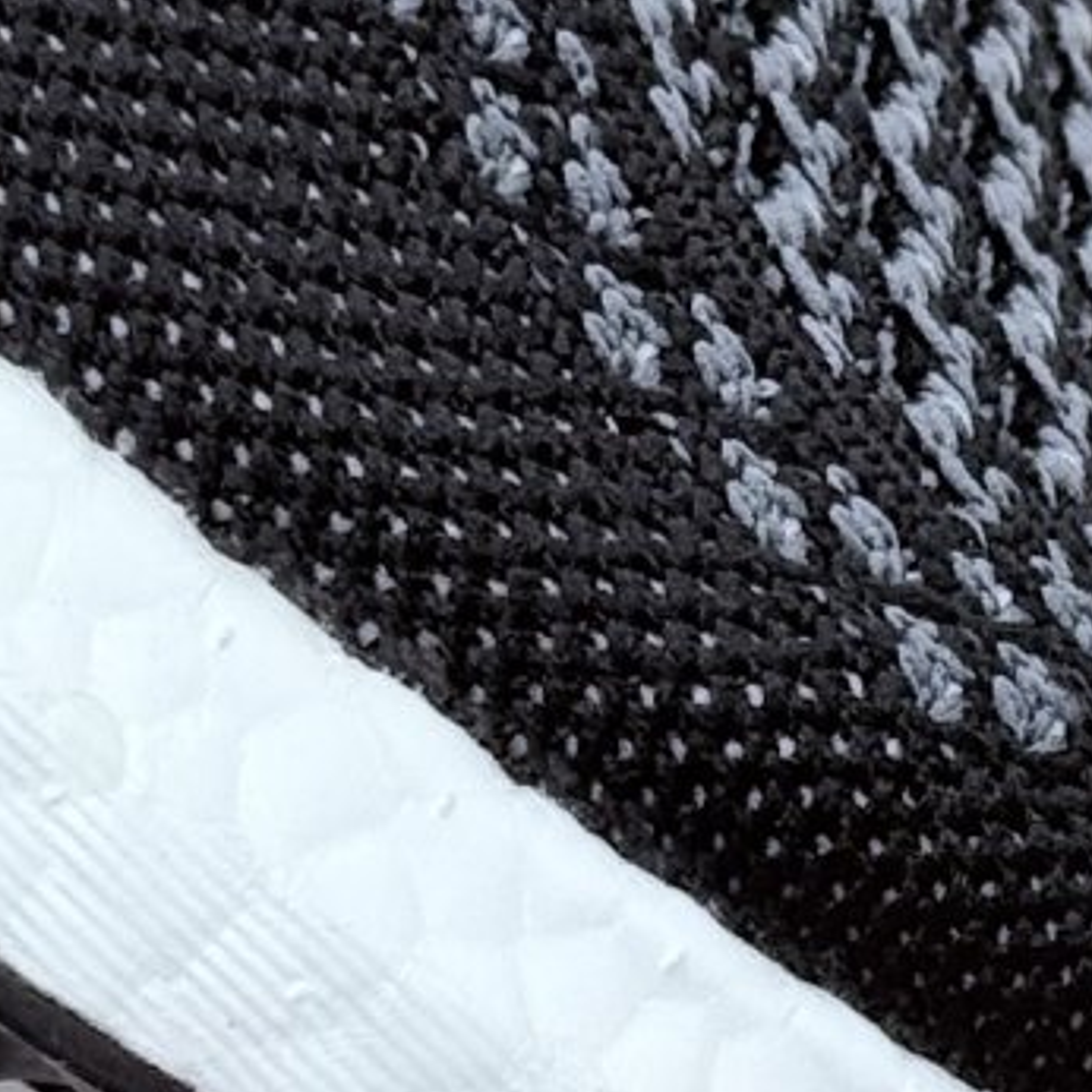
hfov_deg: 13.1
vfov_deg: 13.3
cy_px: 688
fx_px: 4675
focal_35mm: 131
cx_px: 1100
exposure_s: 1/549
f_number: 1.78
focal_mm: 6.76
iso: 64
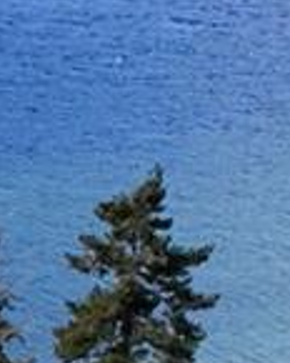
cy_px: 428
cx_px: 192
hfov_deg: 5.0
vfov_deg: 6.2
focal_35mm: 311
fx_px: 3337
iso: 100
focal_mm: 20
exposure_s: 1/3200
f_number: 1.8
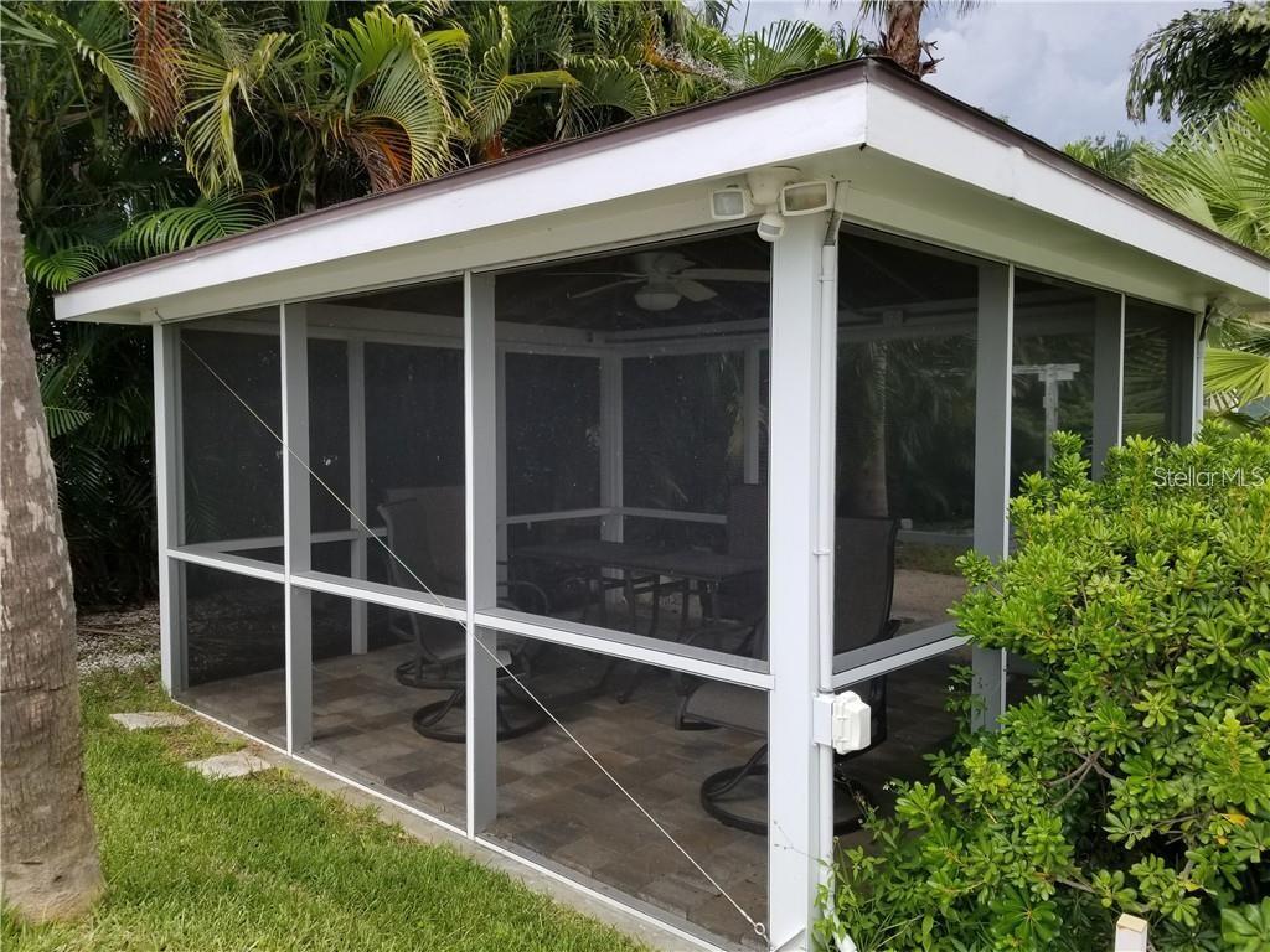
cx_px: 635
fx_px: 954
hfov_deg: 67.3
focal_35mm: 26
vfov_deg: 53.1
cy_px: 476
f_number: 1.7
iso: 50
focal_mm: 4.25
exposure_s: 1/1052
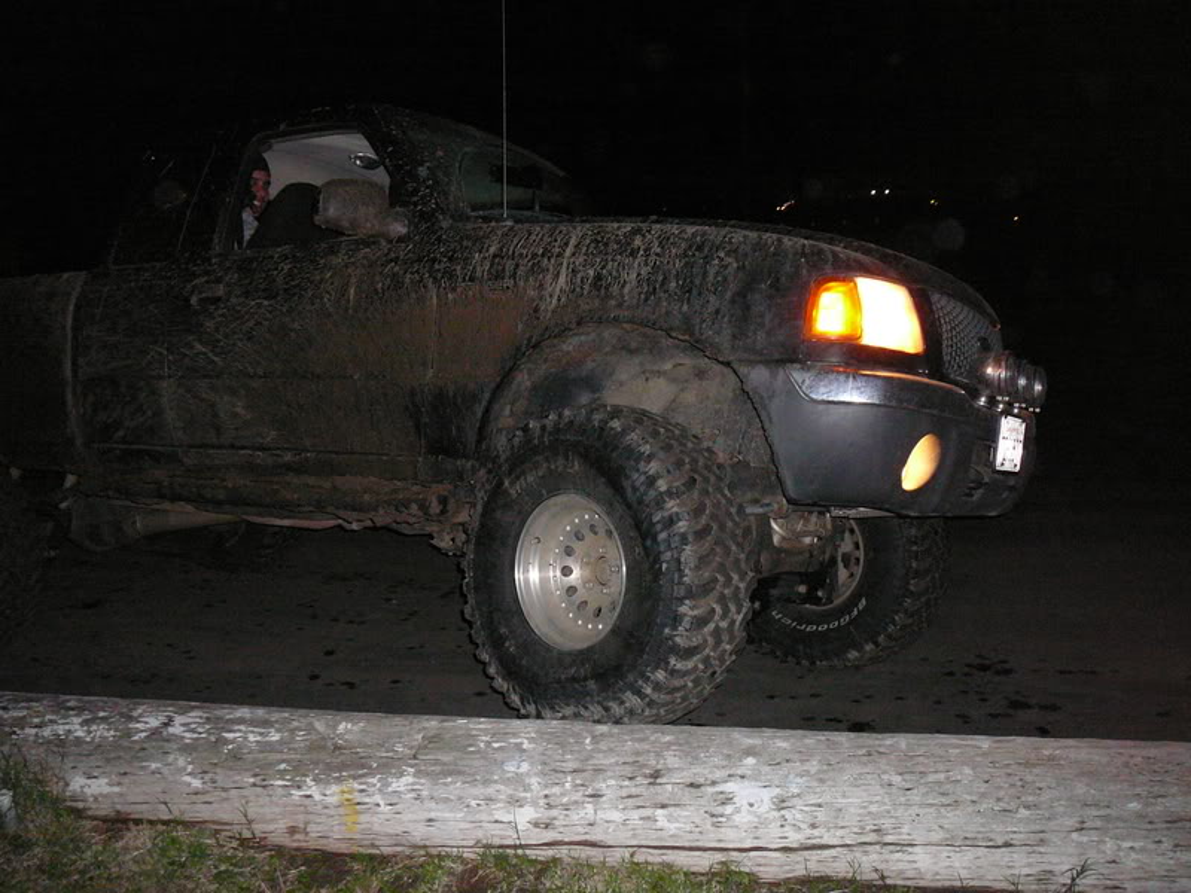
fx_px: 1204
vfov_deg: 40.7
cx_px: 596
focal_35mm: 35
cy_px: 446
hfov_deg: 52.6
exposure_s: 1/30
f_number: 2.8
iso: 400
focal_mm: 5.2
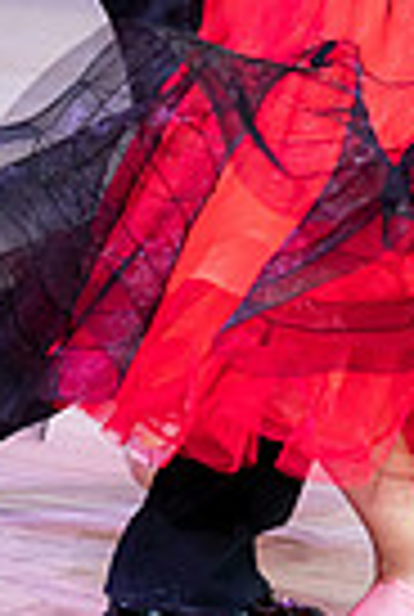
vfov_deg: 9.3
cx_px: 284
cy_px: -369
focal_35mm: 213
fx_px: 3656
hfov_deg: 6.5
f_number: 2.8
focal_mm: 65
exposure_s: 1/400
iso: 3200
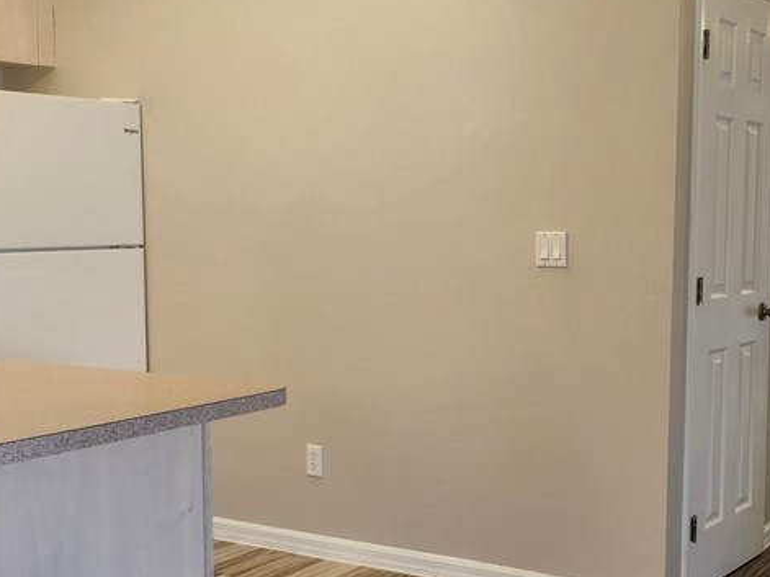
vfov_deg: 29.1
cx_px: 659
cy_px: 293
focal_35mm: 50
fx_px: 1112
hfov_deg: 36.4
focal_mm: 5.54
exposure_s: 1/120
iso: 160
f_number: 1.8
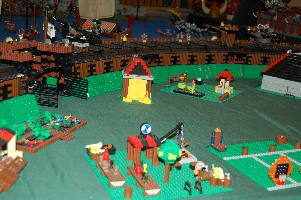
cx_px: 150
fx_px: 439
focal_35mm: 52
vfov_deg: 25.7
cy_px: 100
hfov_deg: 37.9
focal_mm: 35
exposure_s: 1/60
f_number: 4.8
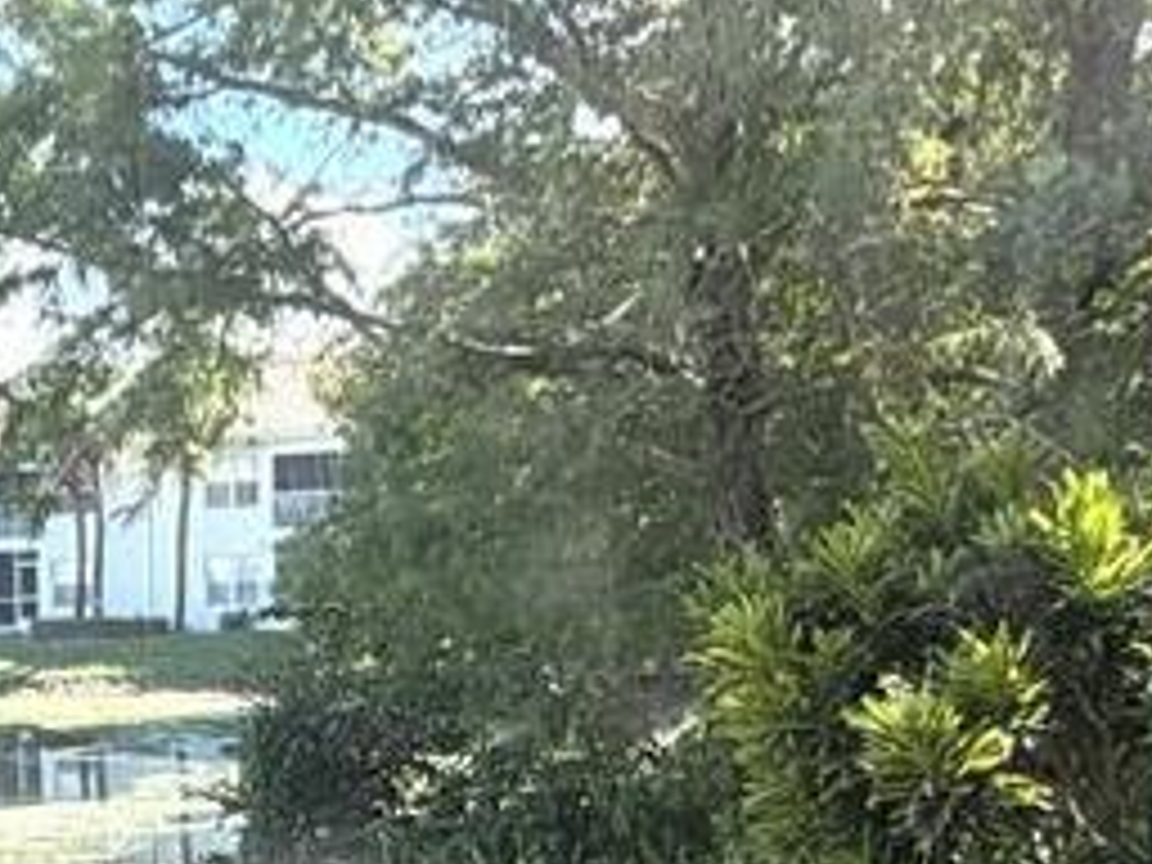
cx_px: 63
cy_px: 810
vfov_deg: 25.2
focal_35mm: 56
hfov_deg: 32.2
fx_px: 1864
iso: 50
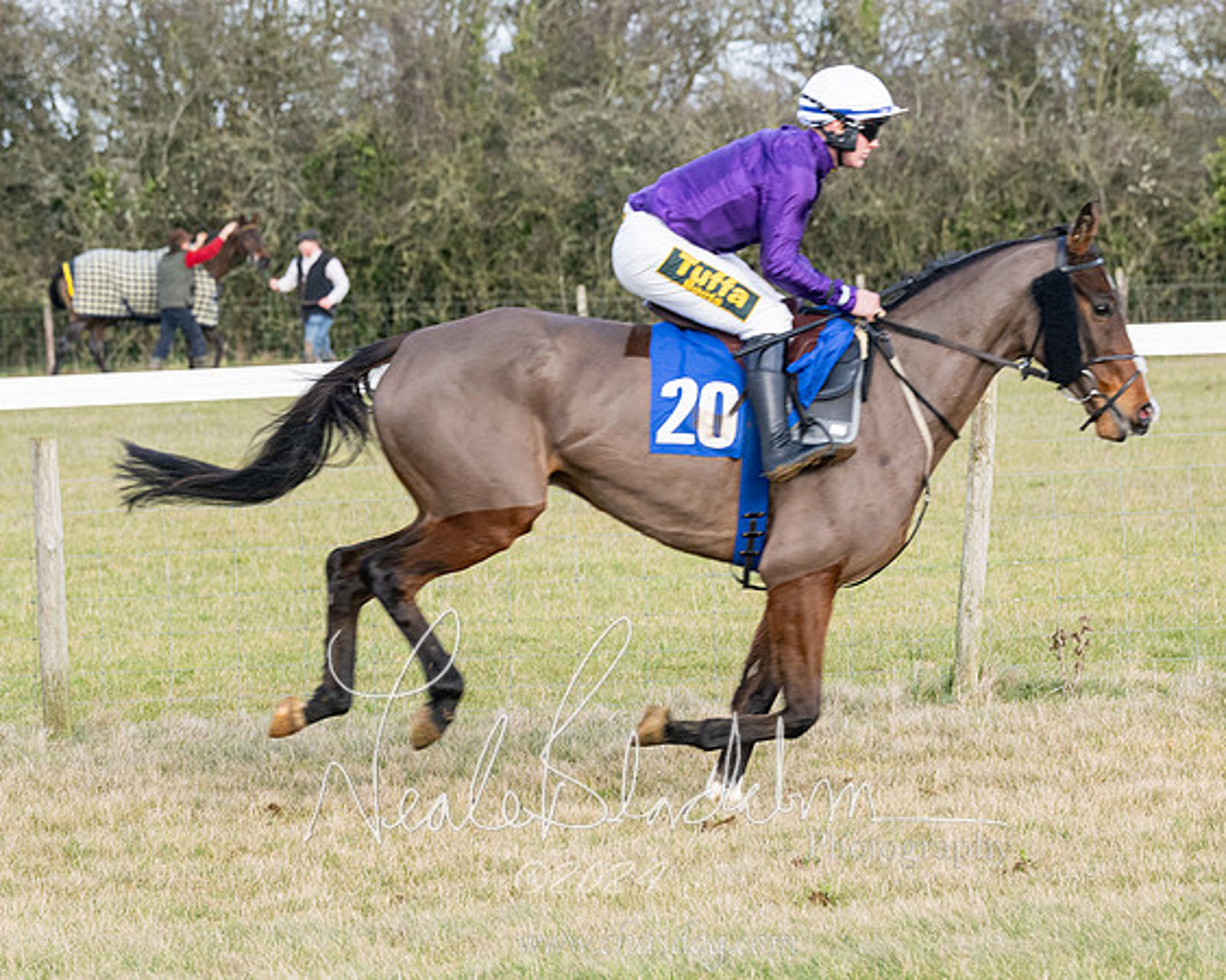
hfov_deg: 8.7
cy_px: 606
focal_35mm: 223
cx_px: 394
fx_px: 8074
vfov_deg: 6.9
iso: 400
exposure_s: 1/800
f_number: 5
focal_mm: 103
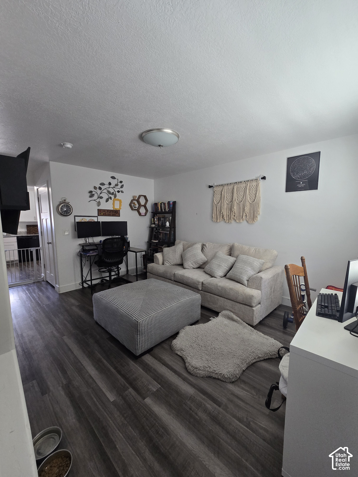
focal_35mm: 13
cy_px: 238
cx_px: 179
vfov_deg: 106.2
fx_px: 179
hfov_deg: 89.9
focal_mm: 2.2
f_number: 2.2
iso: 200
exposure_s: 1/60
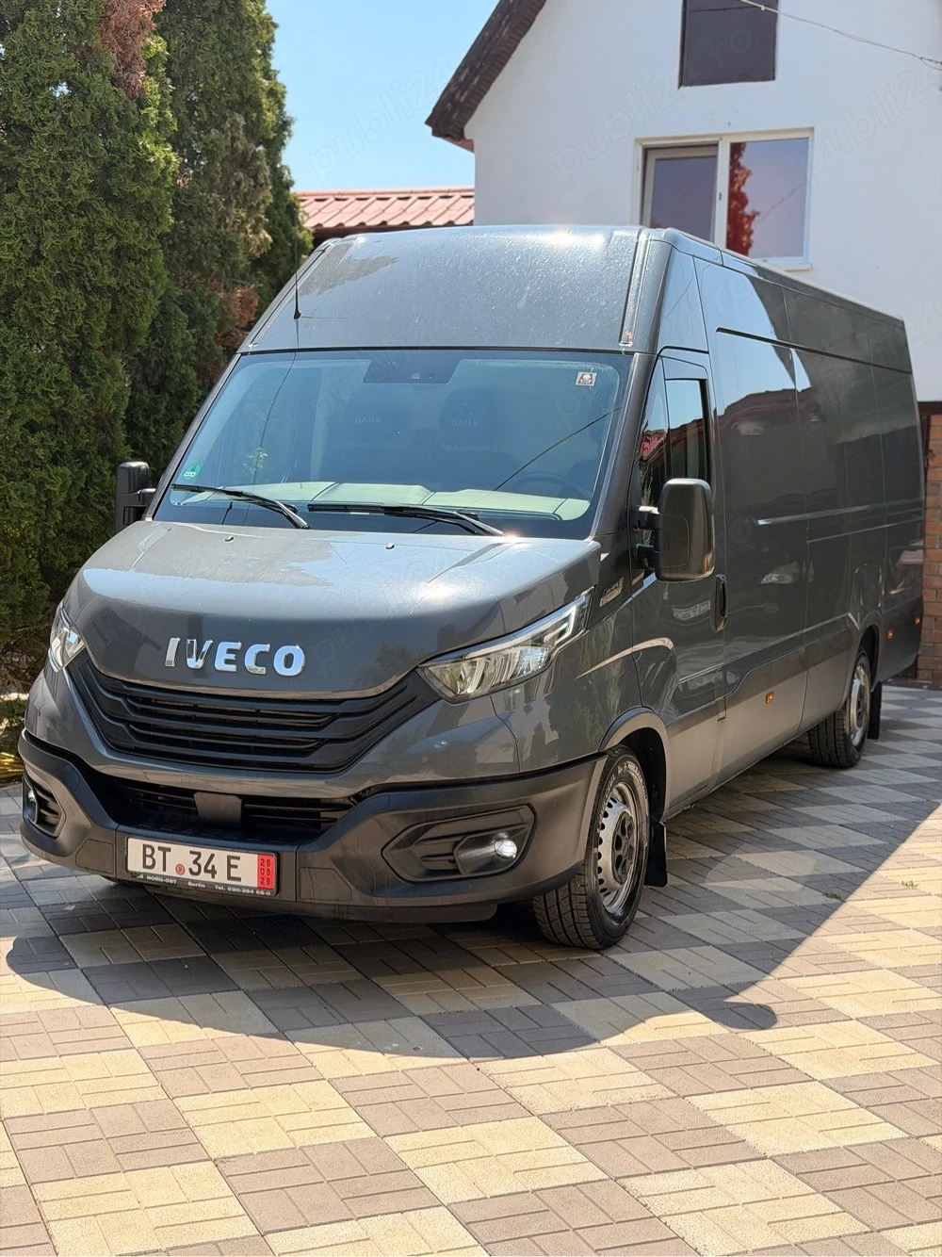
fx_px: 1742
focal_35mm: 48
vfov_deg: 39.7
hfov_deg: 30.3
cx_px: 471
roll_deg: -1.7
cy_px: 628
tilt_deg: -5.5
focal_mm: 6.76
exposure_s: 1/2088
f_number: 1.78
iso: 100
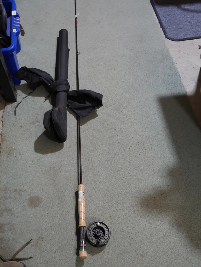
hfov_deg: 37.8
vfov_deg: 49.0
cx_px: 100
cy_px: 134
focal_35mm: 38
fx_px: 294
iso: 500
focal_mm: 19
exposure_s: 1/60
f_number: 4.1
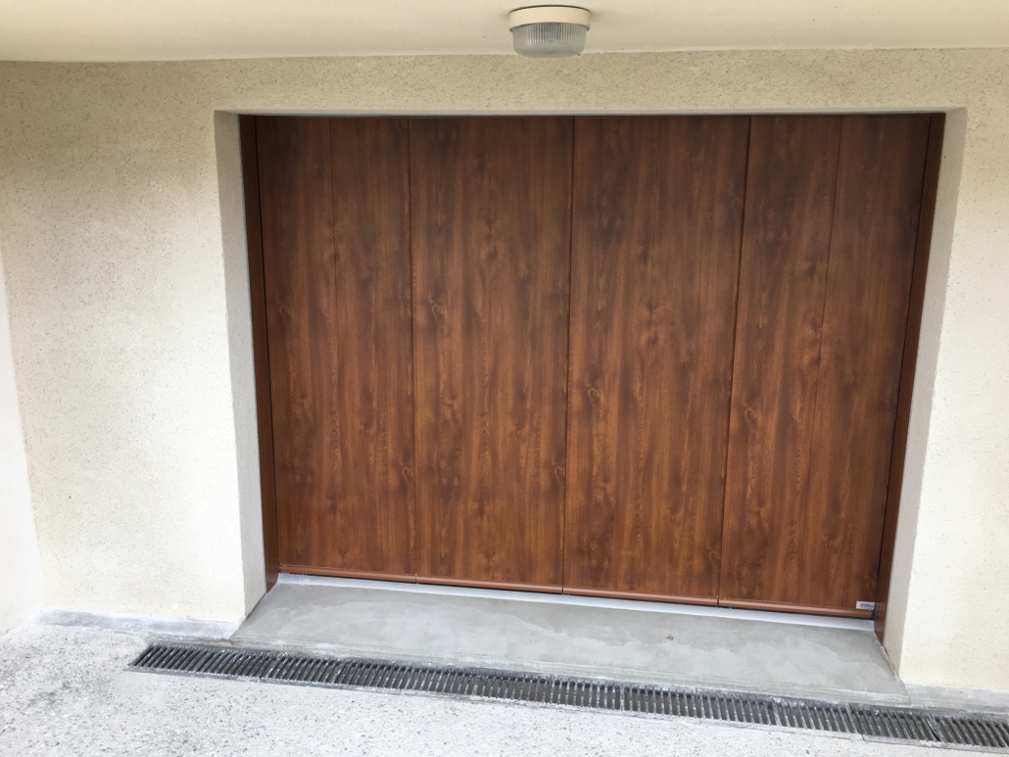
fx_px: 845
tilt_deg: -13.8
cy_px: 378
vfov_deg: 48.2
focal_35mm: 29
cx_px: 504
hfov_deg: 61.6
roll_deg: -0.9
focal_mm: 4.15
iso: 40
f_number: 2.2
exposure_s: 1/120
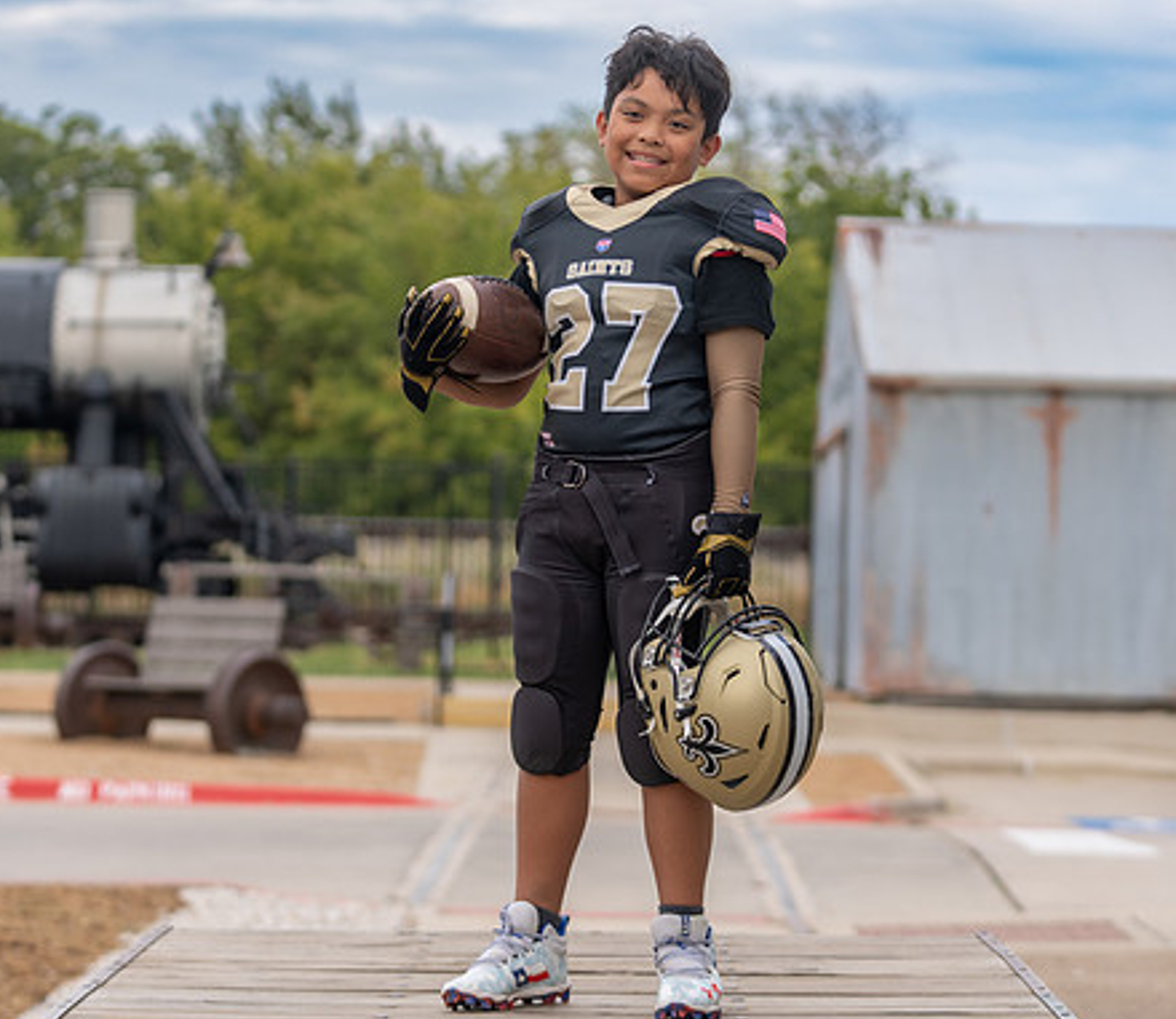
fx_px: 3919
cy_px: 516
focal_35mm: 109
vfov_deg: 14.8
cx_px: 560
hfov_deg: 17.1
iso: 100
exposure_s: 1/400
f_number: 2.8
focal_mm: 75
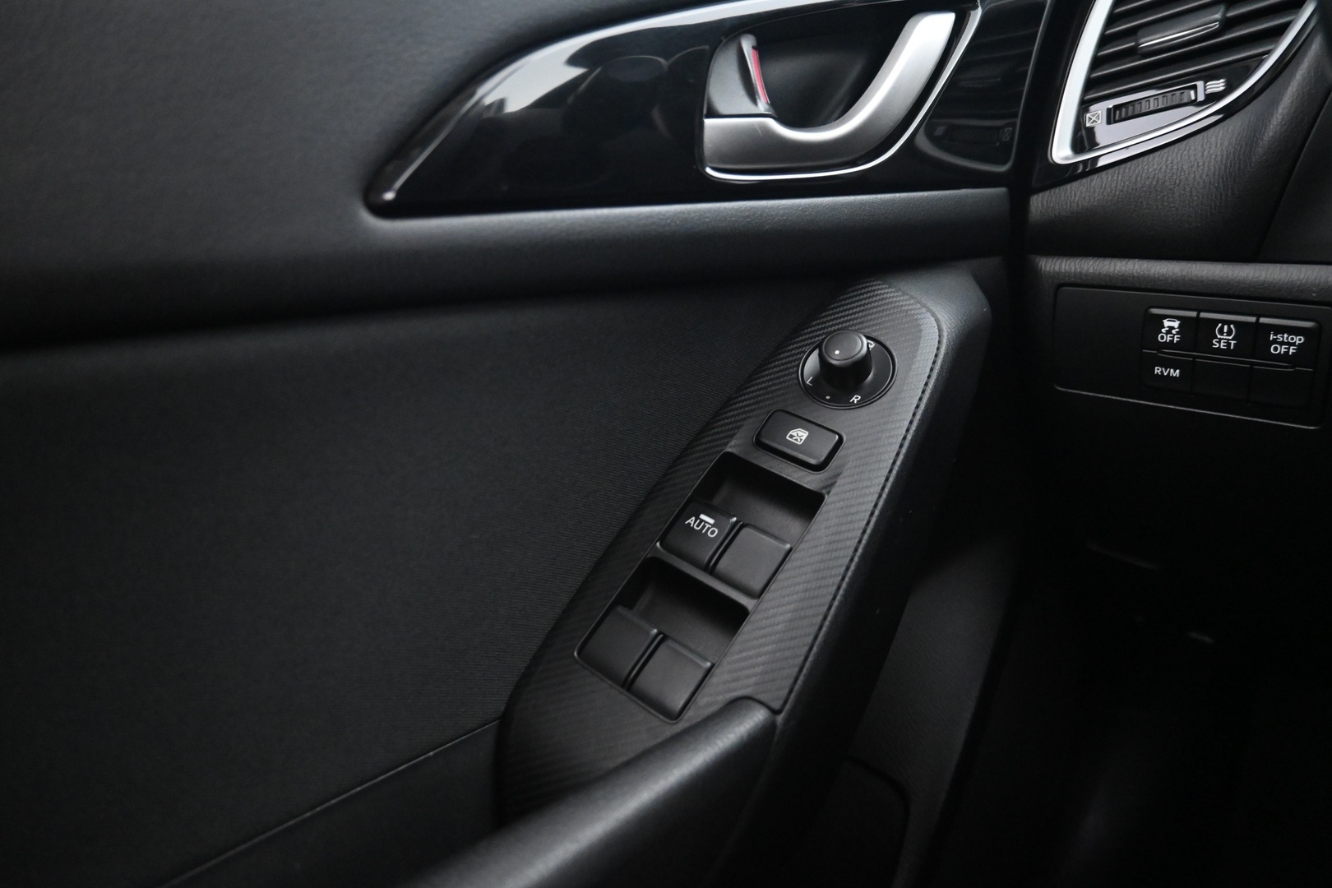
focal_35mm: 24
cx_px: 666
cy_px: 444
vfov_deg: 53.1
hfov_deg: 73.7
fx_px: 888
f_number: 3.5
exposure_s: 1/25
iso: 5000
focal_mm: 16
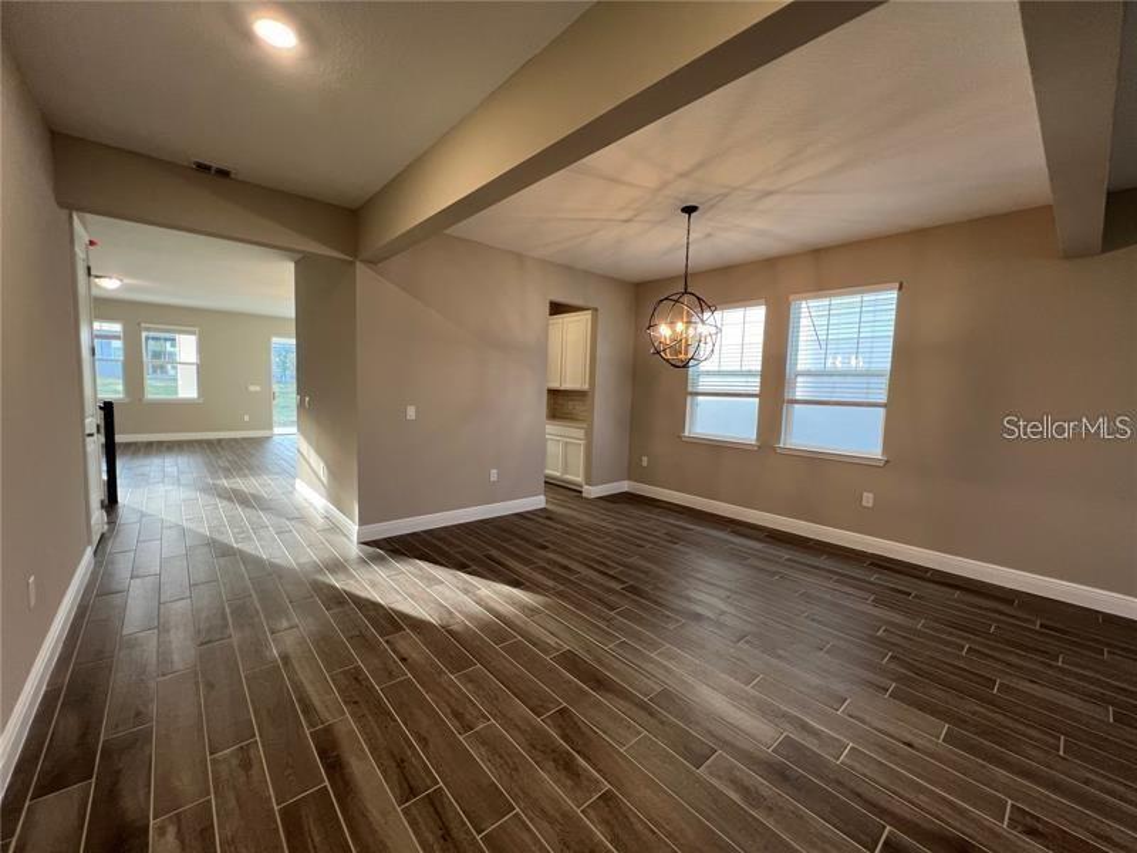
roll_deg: -1.9
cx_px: 568
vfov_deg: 89.9
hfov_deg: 106.2
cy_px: 426
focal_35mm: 13
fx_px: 427
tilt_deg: -5.4
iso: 125
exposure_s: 1/60
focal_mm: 1.57
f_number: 1.8
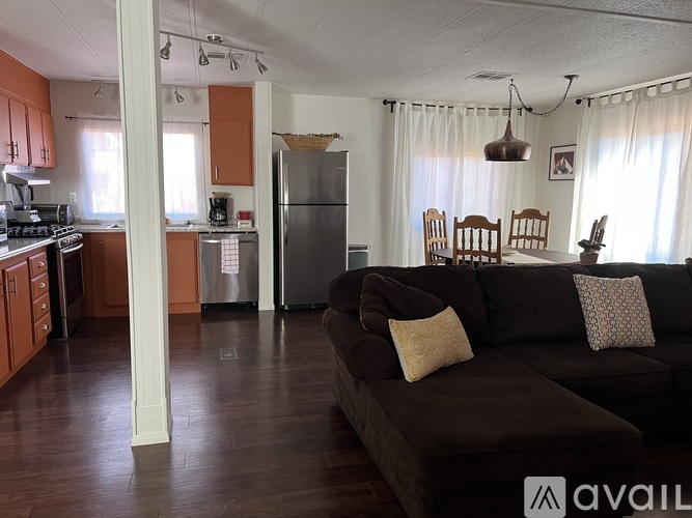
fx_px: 520
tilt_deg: -7.9
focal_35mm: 26
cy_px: 259
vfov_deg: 53.0
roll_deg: -0.4
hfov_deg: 67.3
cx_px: 346
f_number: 1.5
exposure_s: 1/77
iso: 125
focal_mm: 5.7
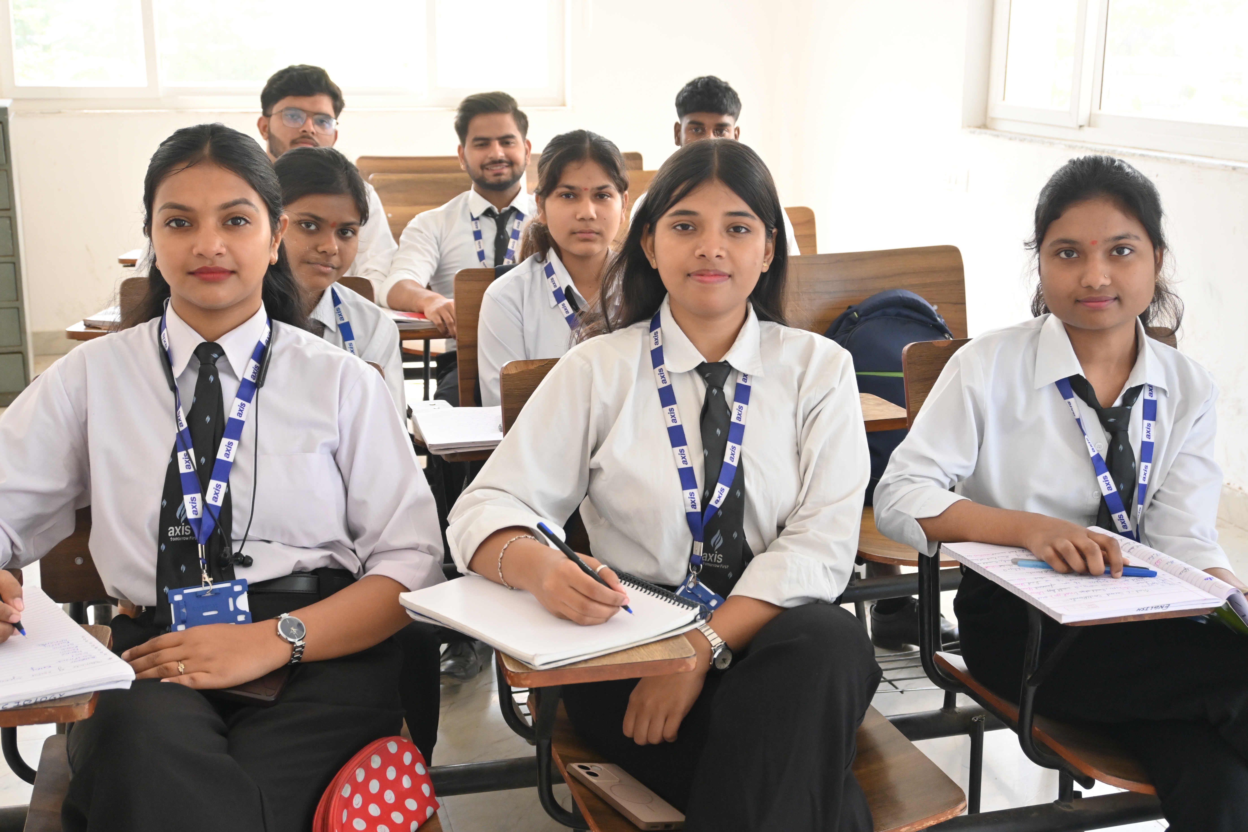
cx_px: 624
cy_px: 416
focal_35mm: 42
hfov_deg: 46.4
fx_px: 1456
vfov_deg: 31.9
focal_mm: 28
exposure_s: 1/125
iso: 1400
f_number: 4.5
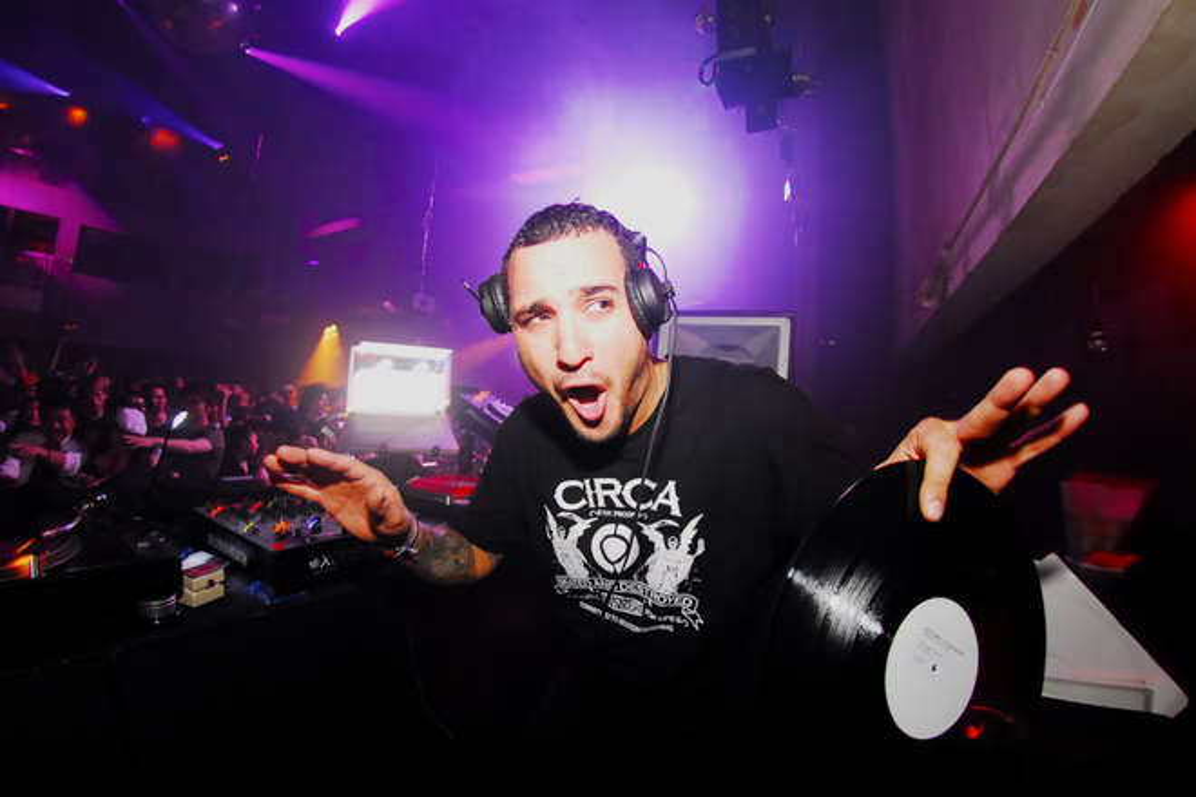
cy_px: 398
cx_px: 598
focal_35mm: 16
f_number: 3.2
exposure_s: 1/3
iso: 640
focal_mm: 10.5
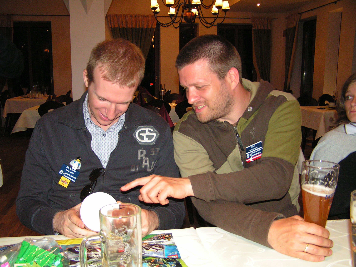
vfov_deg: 37.7
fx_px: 391
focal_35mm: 38
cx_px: 178
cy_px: 134
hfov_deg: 49.0
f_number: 2.8
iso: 200
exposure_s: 1/40
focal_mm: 6.3
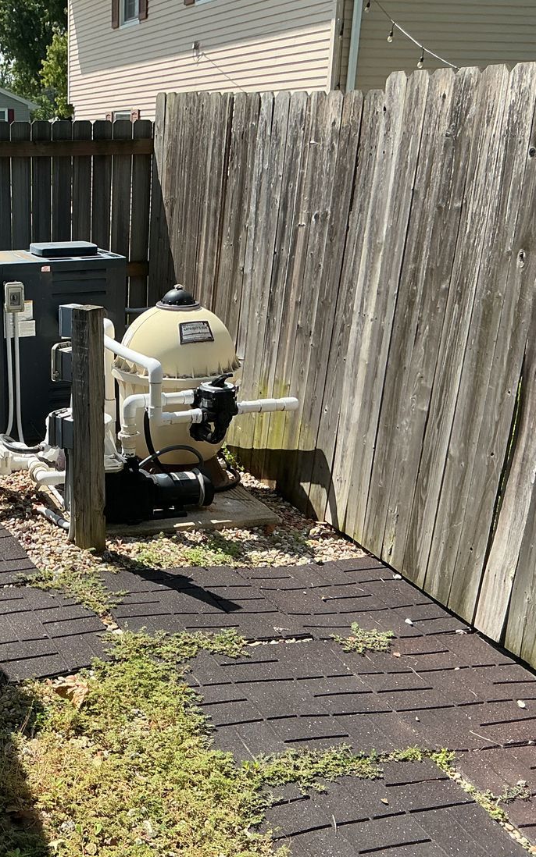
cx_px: 34
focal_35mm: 42
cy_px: 438
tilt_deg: -18.1
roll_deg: +3.2
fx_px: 982
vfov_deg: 47.2
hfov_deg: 29.1
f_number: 1.8
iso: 25
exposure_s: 1/997
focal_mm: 3
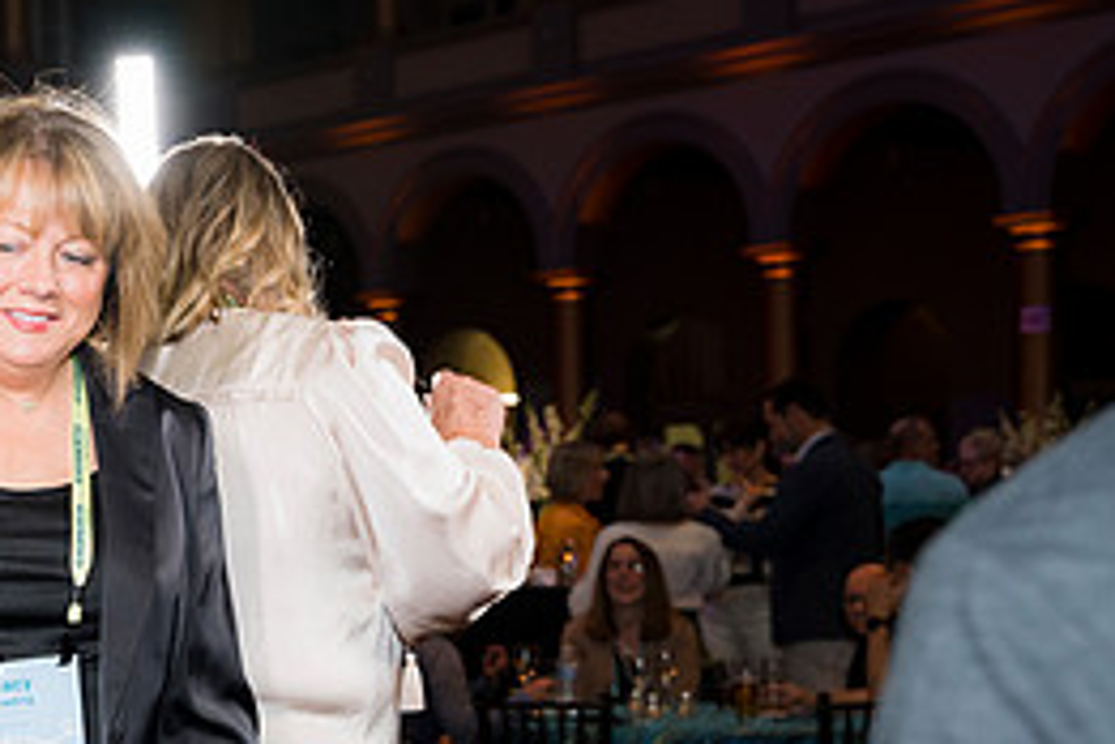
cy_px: 614
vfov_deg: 16.1
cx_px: -98
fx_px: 2601
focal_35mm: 84
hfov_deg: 22.8
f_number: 4
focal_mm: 37
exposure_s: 1/100
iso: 800
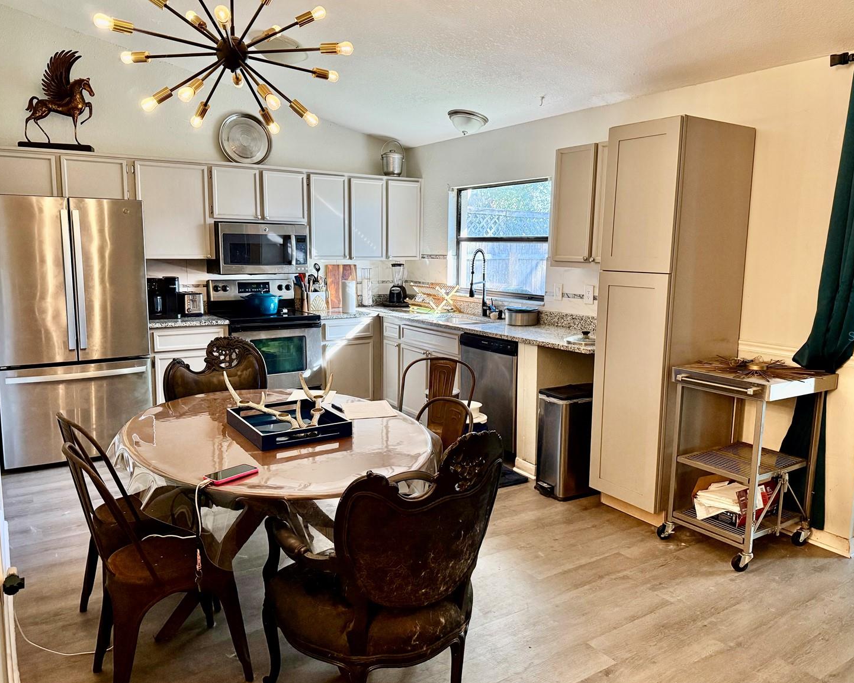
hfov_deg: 66.0
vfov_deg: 54.9
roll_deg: -1.0
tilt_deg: -7.9
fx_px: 657
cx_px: 431
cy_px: 336
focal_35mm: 26
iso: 320
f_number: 1.78
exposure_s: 1/120
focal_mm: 6.76
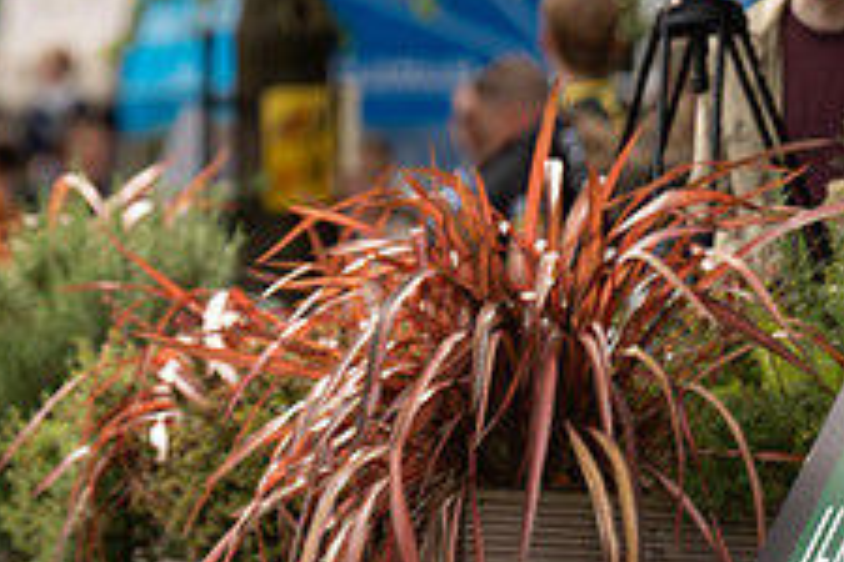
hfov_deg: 4.0
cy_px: -13
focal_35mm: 508
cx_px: -195
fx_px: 11909
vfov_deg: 2.7
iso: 400
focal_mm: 197
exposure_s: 1/1000
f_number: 3.2
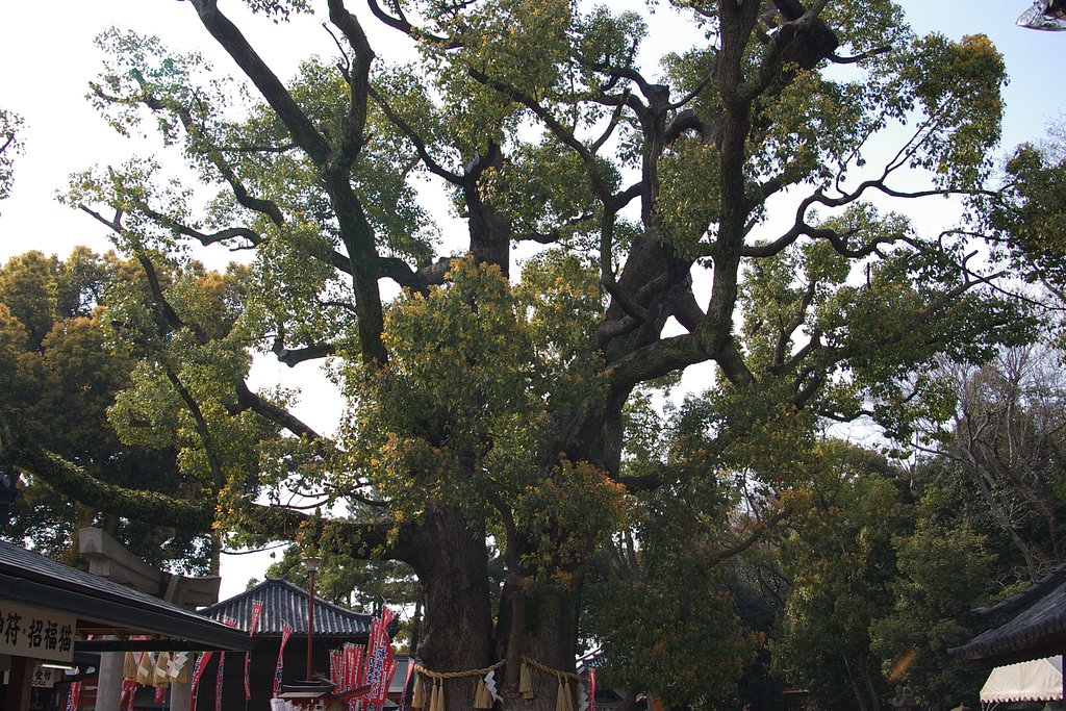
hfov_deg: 53.1
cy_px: 356
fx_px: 1066
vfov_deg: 36.9
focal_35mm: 36
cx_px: 533
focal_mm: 24
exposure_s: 1/250
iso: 200
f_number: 8
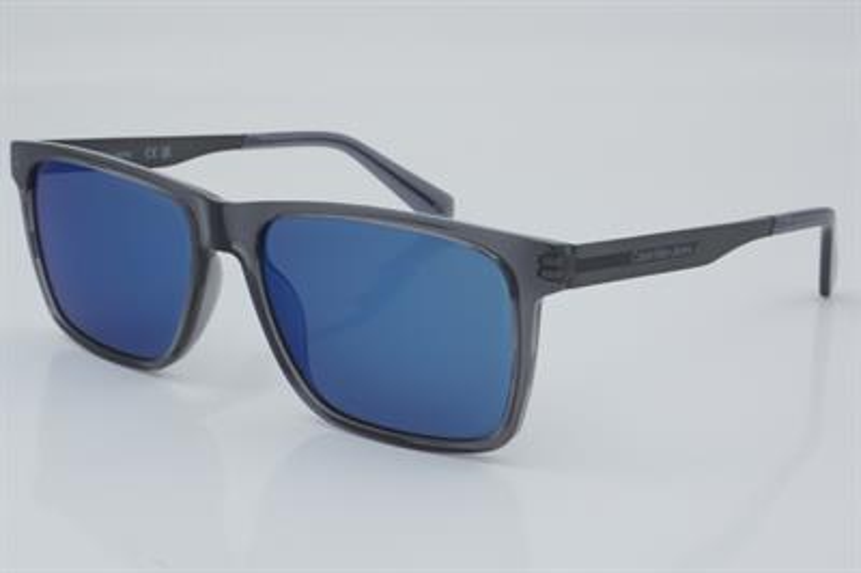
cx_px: 430
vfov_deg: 18.2
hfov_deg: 27.0
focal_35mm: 75
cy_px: 286
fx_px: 1792
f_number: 32
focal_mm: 50
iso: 100
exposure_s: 1/4
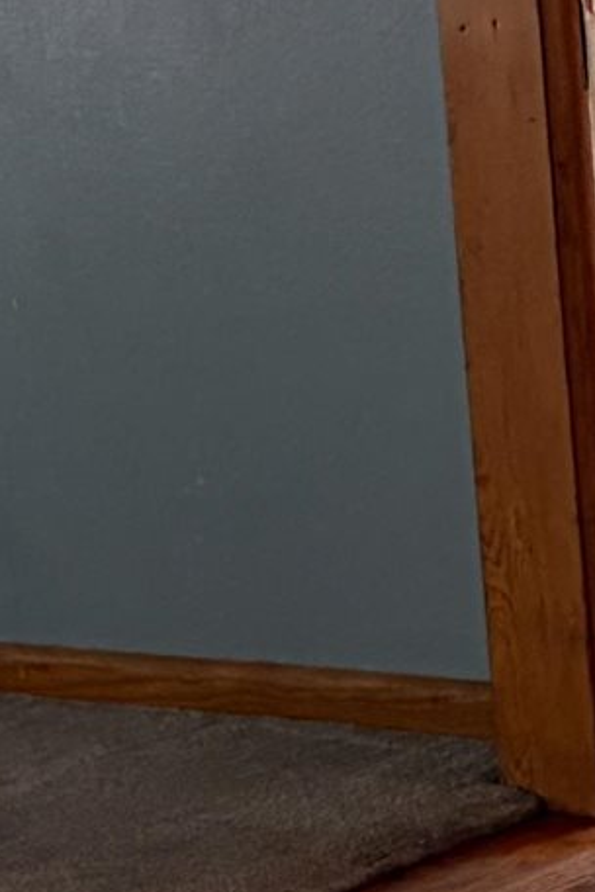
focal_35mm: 182
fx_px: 4512
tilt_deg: -7.6
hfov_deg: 7.5
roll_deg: +5.9
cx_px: 141
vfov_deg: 11.3
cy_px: 264
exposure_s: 1/60
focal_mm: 5.96
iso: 250
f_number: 1.6
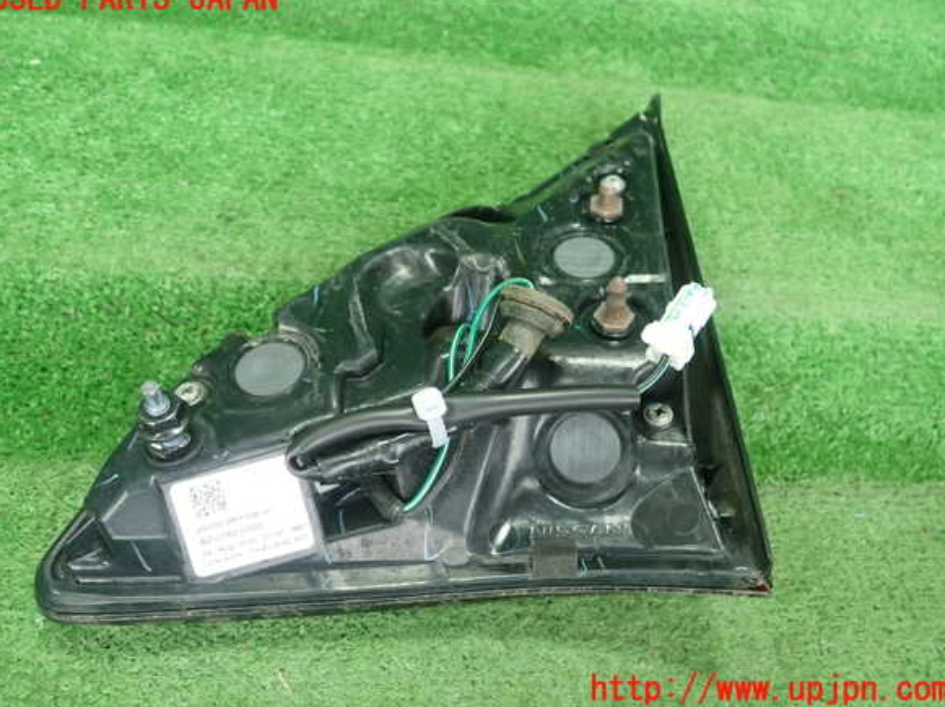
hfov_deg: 58.4
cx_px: 470
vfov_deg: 45.4
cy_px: 345
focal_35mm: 31
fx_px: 846
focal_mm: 5.5
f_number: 2.3
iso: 400
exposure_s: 1/125
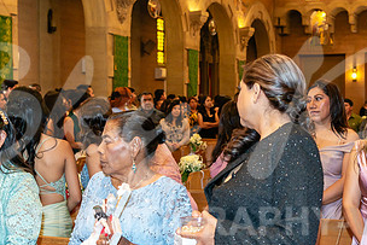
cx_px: 231
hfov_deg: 29.5
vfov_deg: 20.0
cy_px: 146
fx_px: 694
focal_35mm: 68
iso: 800
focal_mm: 32
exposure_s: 1/125
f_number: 3.5
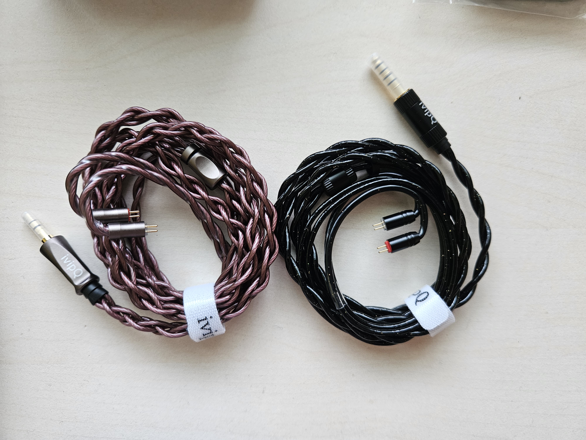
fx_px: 389
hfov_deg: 73.9
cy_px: 220
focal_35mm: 23
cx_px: 293
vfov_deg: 58.9
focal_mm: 5.4
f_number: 1.8
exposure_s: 1/100
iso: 400
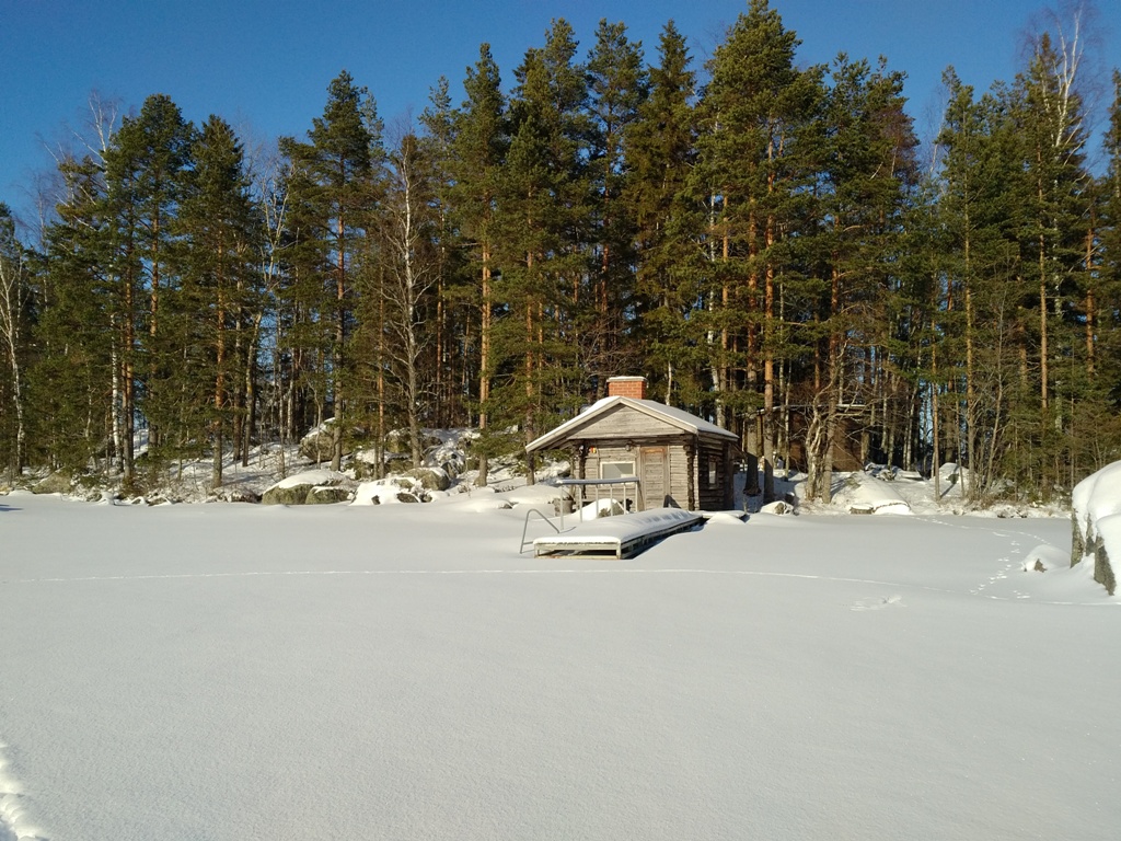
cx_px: 560
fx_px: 874
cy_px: 420
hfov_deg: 65.3
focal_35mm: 27
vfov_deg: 51.4
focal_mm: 4.75
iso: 50
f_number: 2.2
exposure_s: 1/1451
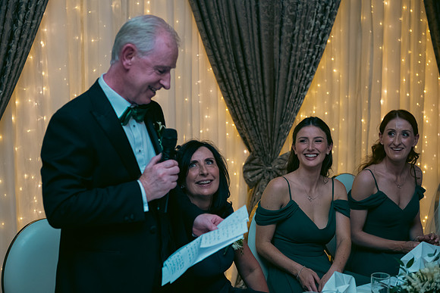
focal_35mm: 62
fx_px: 758
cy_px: 146
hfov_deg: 32.4
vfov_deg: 21.9
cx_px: 220
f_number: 3.5
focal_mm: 62
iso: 800
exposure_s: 1/160
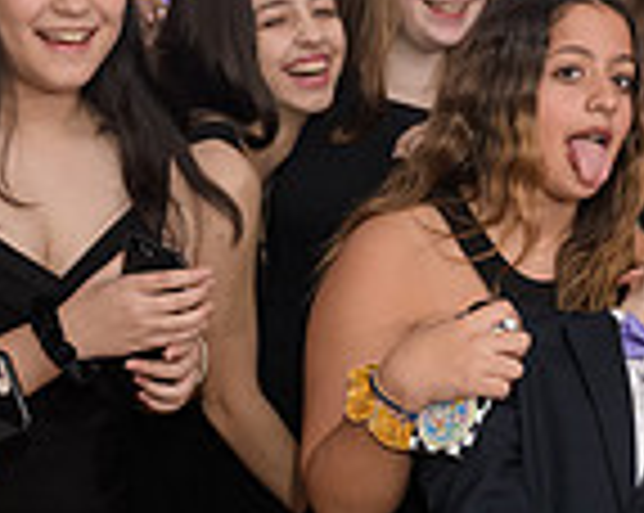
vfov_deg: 15.5
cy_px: 313
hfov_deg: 19.1
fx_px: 1884
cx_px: 567
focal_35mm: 99
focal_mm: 26
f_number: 3.2
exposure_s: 1/125
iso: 1250
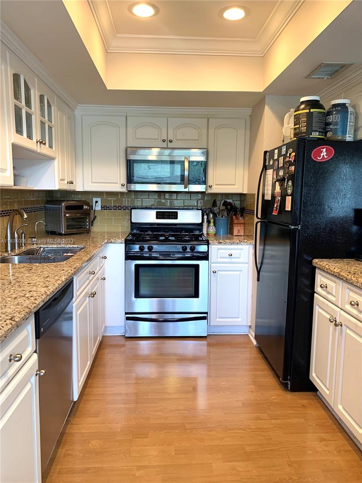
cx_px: 181
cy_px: 242
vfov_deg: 67.3
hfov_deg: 53.1
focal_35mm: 26
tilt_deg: -6.0
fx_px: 363
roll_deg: -0.4
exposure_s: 1/60
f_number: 1.8
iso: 100
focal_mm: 4.25
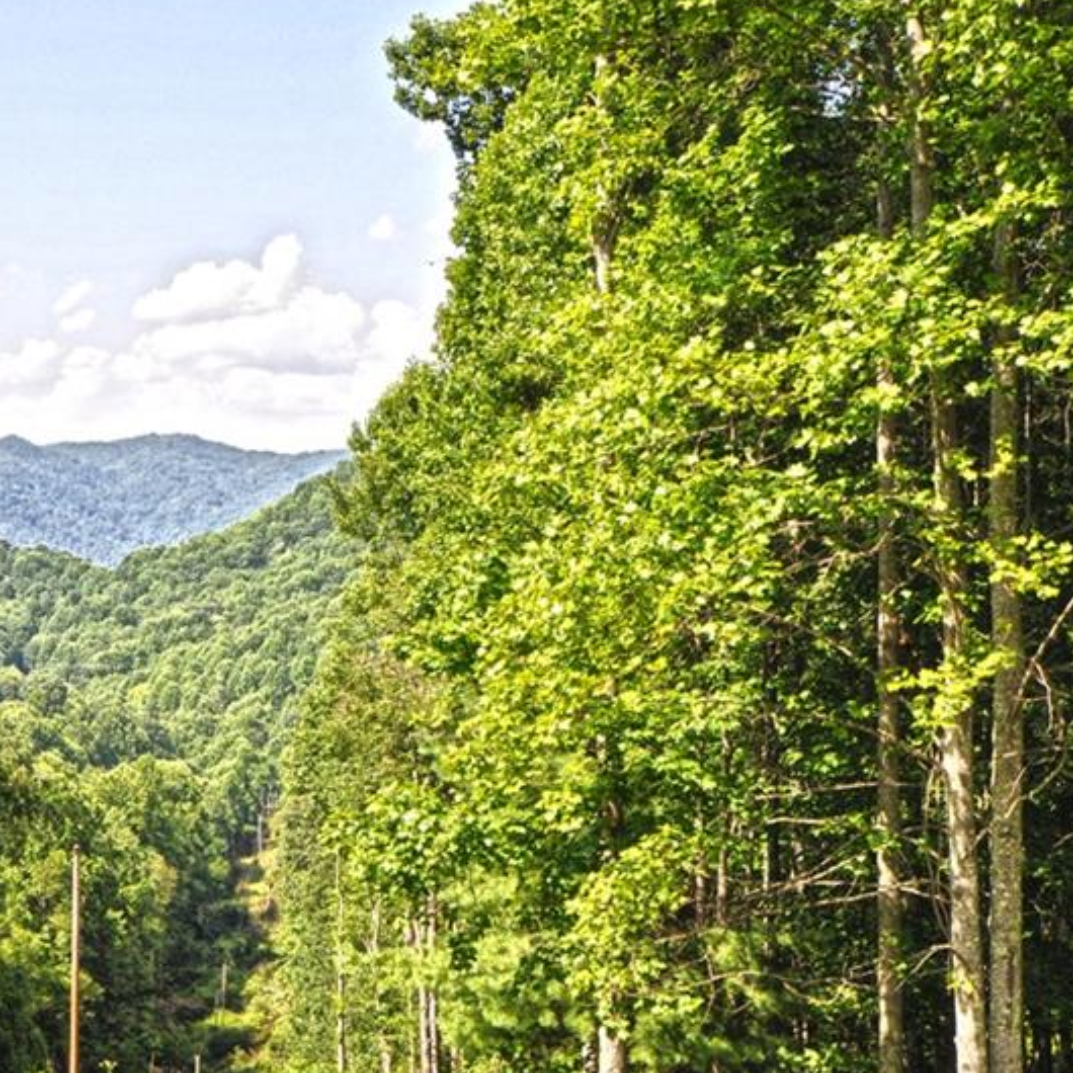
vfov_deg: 29.1
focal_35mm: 59
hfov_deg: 28.2
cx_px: 144
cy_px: 533
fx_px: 2069
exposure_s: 1/200
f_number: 10
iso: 400
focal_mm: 24
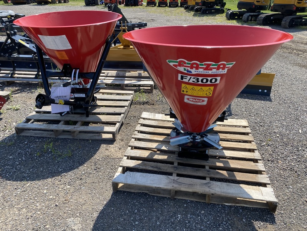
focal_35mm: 26
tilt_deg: -31.3
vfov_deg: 53.1
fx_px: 231
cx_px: 154
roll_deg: +0.1
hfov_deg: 67.3
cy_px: 116
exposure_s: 1/1218
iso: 32
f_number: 1.8
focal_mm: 4.25
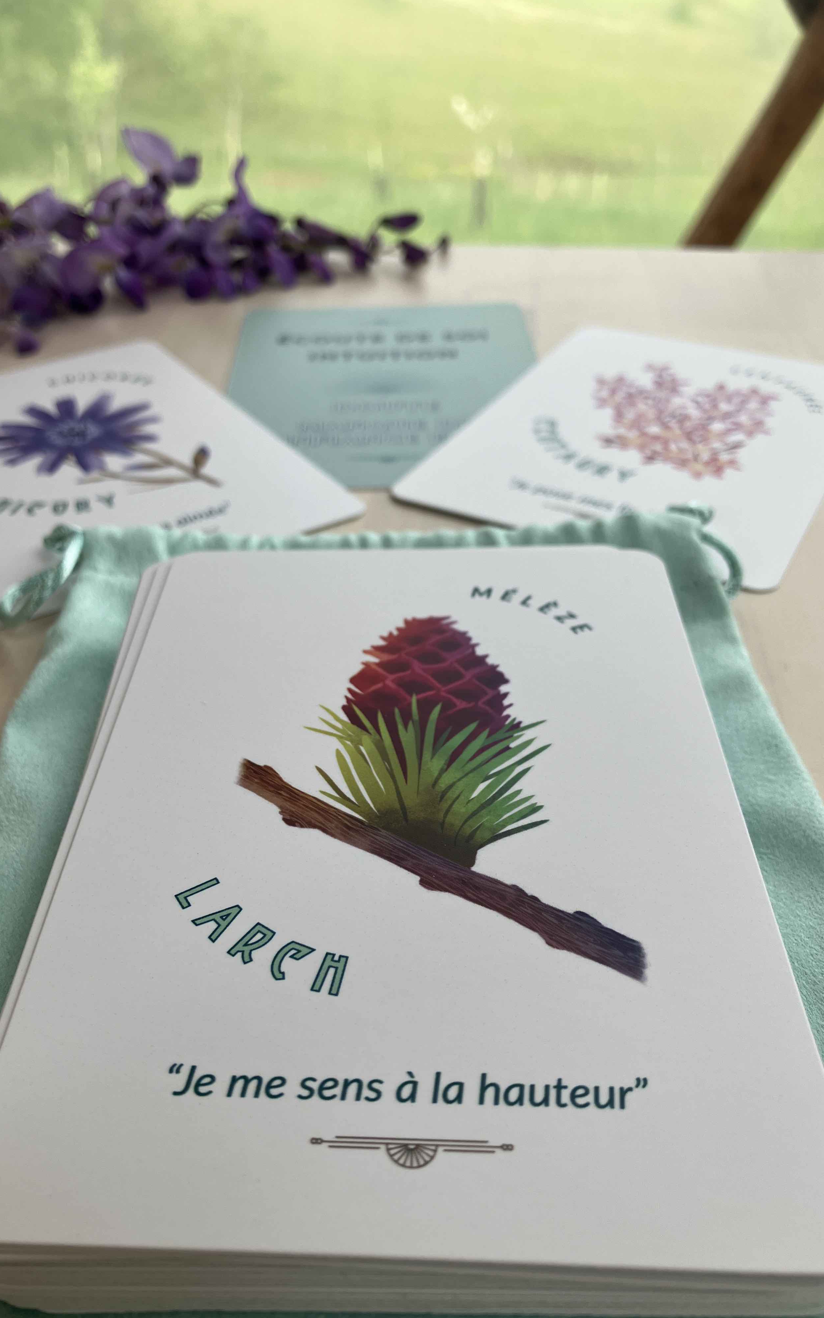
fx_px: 1078
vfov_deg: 62.9
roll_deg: +0.6
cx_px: 367
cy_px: 659
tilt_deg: -35.4
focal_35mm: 30
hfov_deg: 41.8
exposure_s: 1/122
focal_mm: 3.99
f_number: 1.8
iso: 20
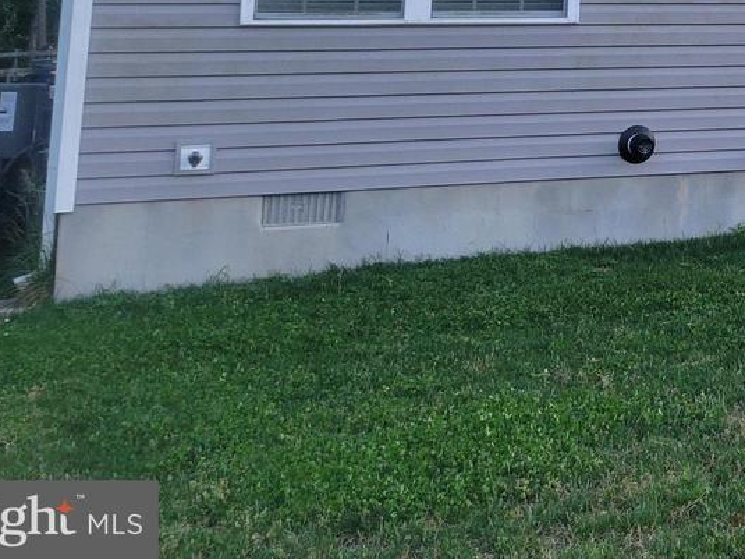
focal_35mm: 70
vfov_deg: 19.2
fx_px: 1506
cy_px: -192
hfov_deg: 24.8
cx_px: 916
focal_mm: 5.4
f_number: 1.8
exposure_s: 1/100
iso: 200
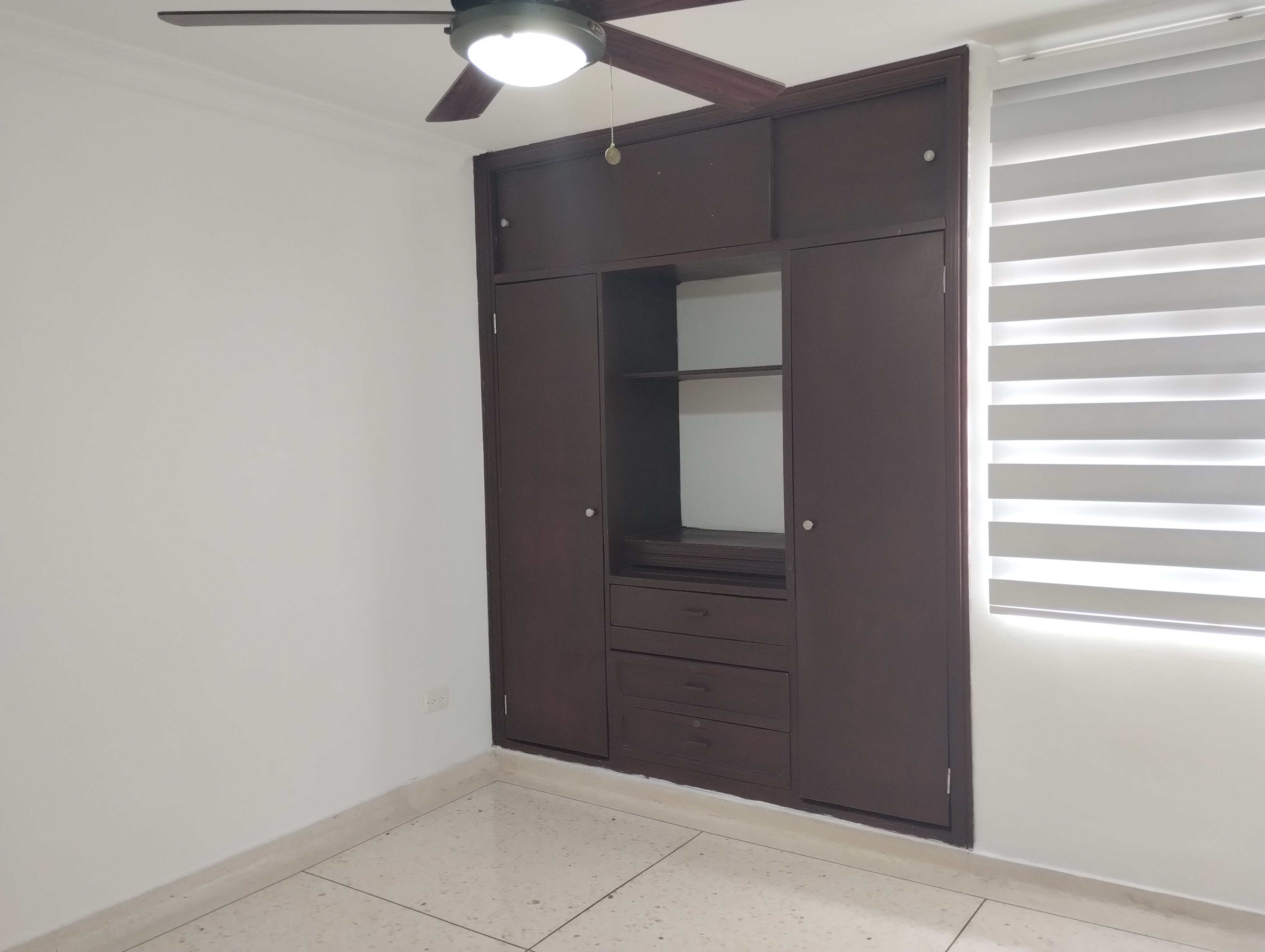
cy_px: 476
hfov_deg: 63.4
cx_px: 632
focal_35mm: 28
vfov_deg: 49.9
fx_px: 1025
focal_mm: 4.27
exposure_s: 1/30
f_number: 1.8
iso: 441
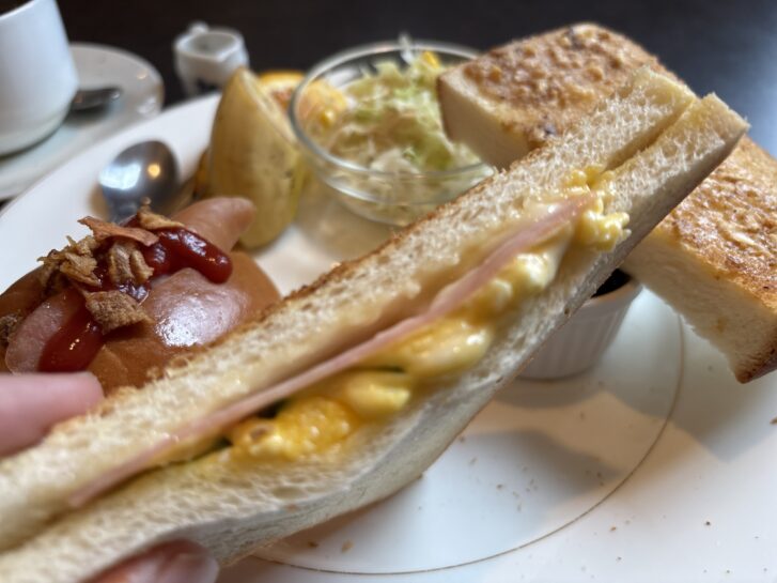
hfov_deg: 67.3
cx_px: 388
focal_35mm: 26
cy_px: 292
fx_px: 584
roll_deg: +0.4
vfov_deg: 53.0
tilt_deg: -44.6
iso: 80
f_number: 1.6
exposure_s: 1/60
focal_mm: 5.96
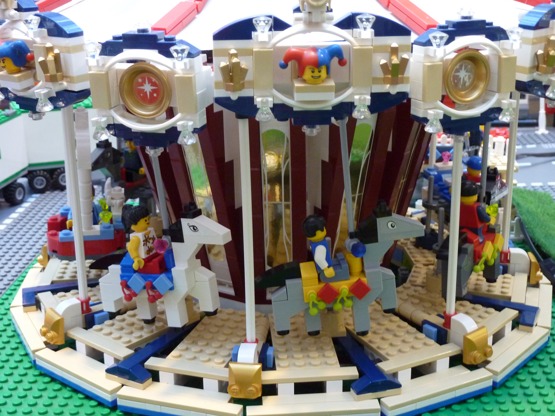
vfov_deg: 29.7
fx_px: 786
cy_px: 210
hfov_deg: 38.9
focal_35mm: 49
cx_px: 282
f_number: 3.8
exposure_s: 1/13
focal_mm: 7.9
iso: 400
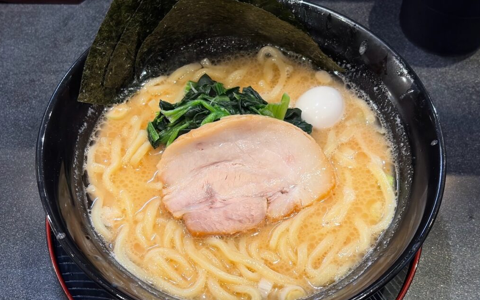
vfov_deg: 23.1
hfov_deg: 36.3
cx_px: 242
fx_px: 733
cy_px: 160
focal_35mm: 56
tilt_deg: -56.9
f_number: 1.6
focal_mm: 5.96
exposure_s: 1/50
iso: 80
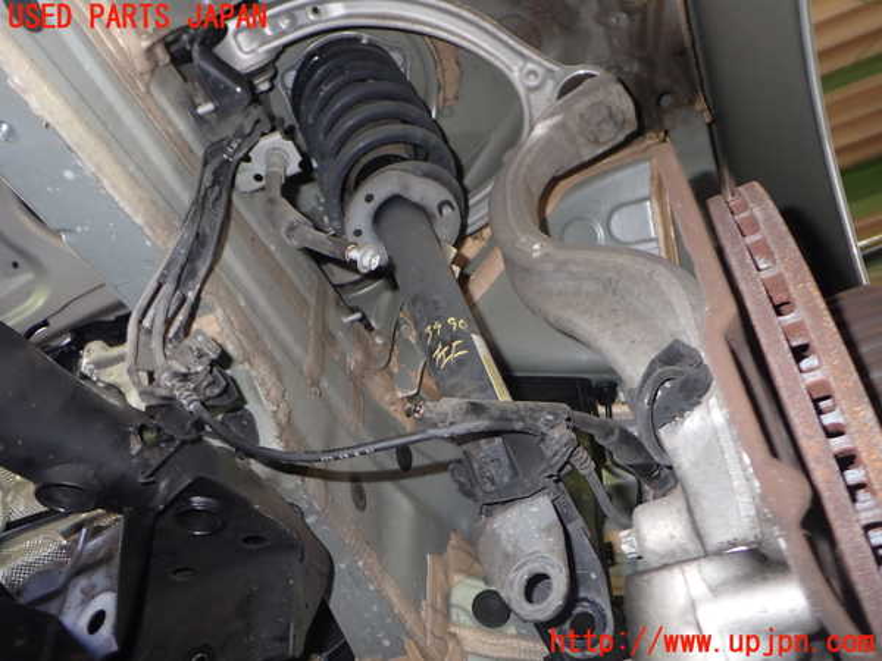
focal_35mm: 30
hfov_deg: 60.0
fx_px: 764
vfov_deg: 46.8
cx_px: 441
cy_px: 330
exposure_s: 1/30
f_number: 2.3
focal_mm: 5.4
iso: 200
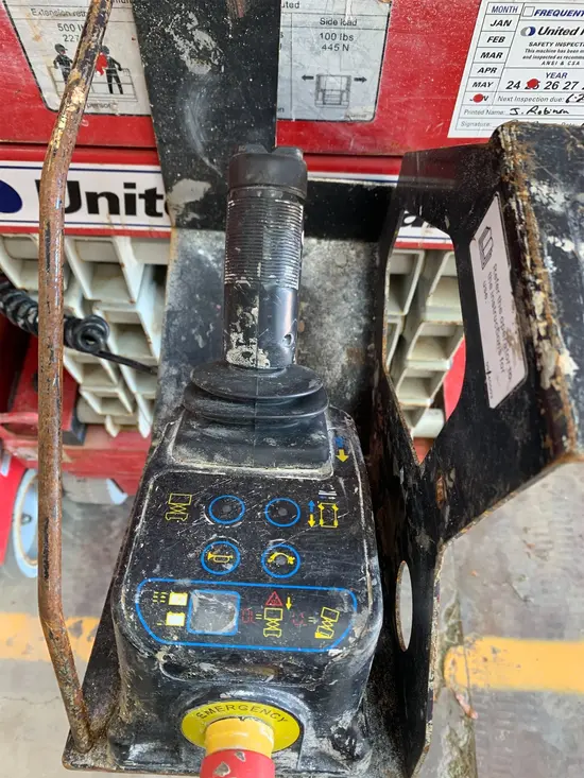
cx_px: 292
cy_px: 389
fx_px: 585
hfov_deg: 53.1
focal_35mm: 26
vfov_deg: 67.3
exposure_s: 1/83
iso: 100
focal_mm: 4.25
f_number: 1.8
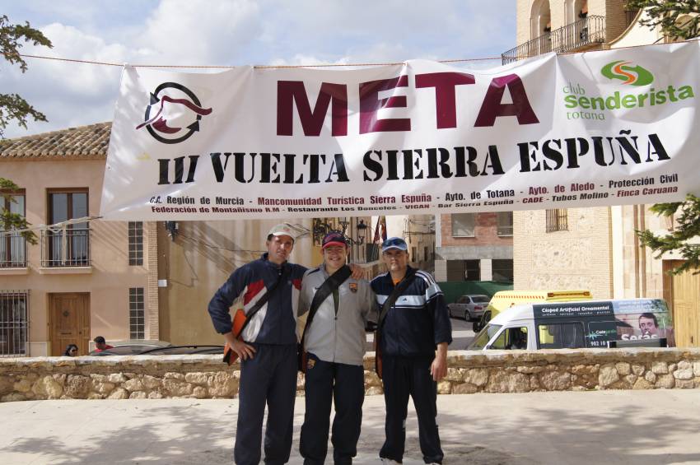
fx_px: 816
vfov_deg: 31.8
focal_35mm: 42
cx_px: 350
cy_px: 232
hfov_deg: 46.4
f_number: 5.6
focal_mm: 28
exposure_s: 1/1250
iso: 200
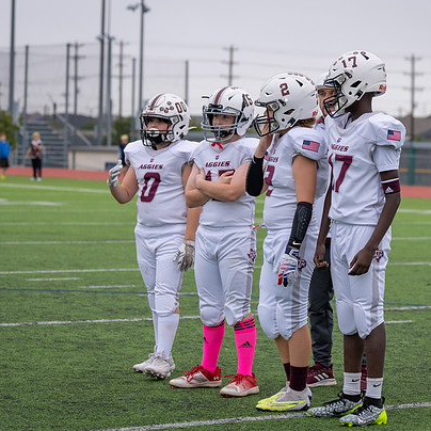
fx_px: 1916
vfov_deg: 12.8
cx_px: 305
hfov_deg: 12.8
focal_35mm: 136
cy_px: 191
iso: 100
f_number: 2.8
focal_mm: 70
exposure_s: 1/320
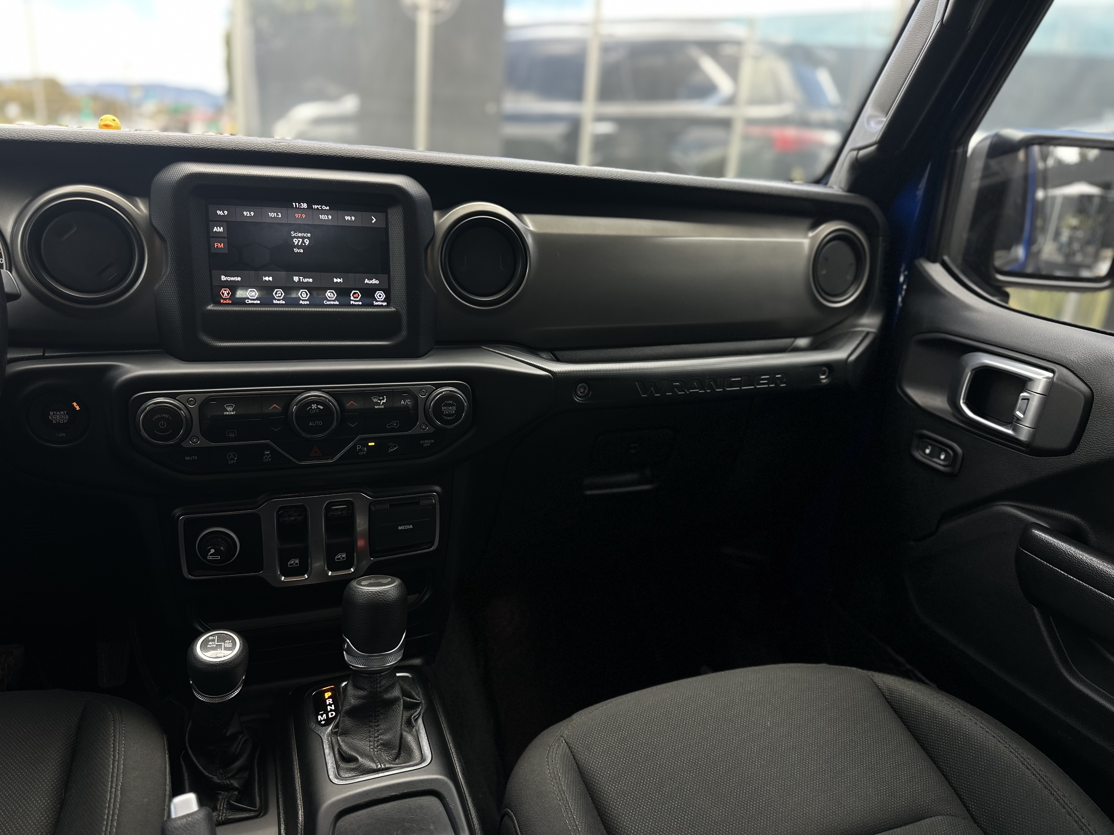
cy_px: 418
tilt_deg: -17.8
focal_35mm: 24
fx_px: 772
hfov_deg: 71.6
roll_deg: -5.7
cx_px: 557
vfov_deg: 56.8
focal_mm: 6.86
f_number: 1.78
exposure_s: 1/121
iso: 125
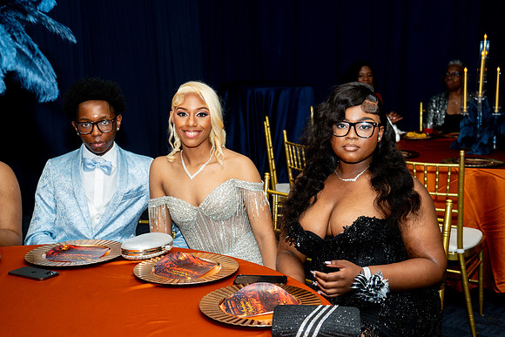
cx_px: 252
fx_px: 730
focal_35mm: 52
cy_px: 168
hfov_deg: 38.2
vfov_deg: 26.0
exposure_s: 1/125
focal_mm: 52
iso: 500
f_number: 5
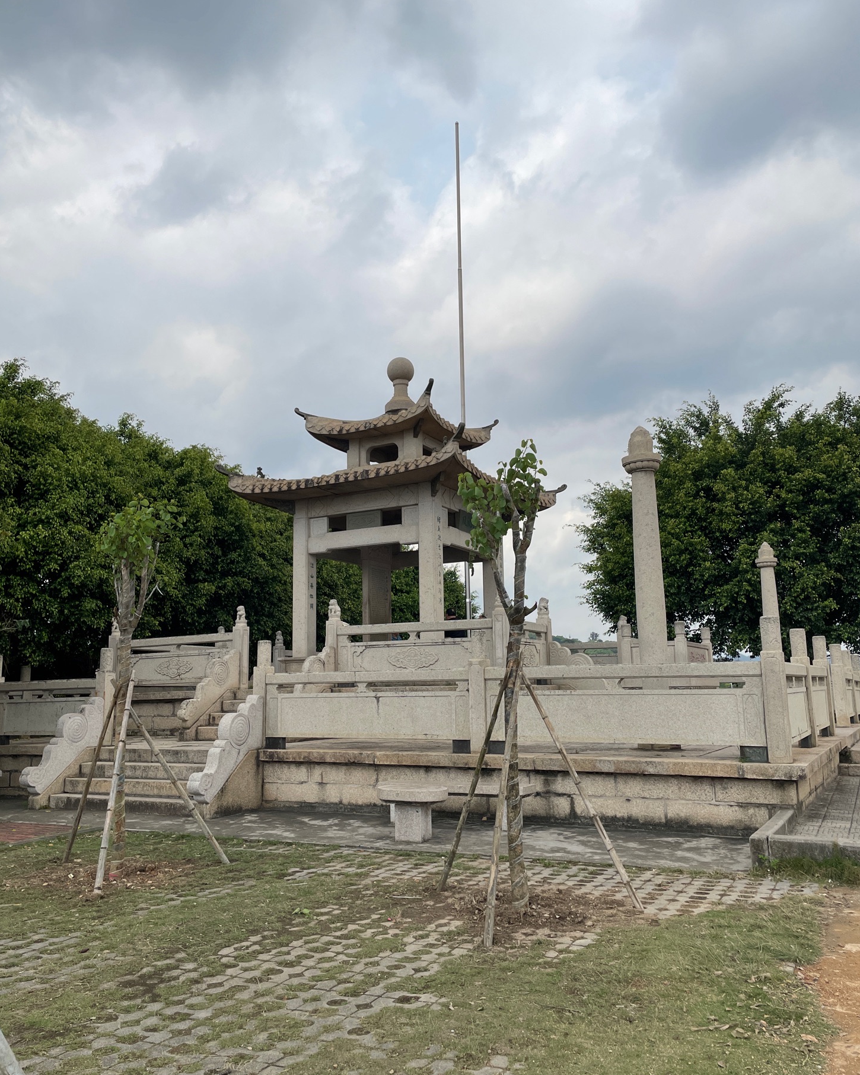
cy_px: 562
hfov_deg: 51.5
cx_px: 422
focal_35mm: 28
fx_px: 891
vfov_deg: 62.2
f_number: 1.6
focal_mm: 4.2
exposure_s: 1/5051
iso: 32
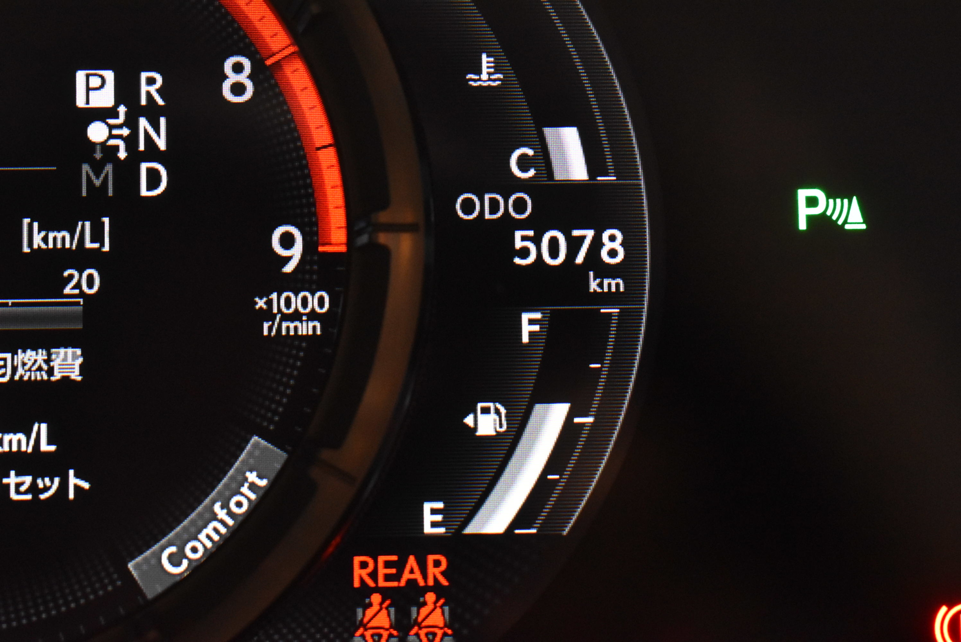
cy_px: 321
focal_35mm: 78
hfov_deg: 26.0
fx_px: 2084
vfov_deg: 17.5
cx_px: 480
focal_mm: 52
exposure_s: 1/80
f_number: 8
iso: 4000
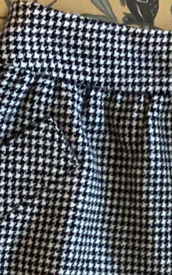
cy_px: 249
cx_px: 209
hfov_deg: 12.9
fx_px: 743
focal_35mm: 99
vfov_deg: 20.6
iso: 640
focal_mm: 3.3
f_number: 2.4
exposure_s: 1/30
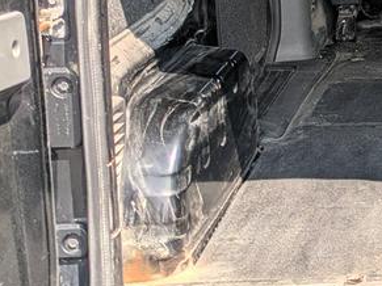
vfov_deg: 13.2
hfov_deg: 15.9
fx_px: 1213
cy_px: -22
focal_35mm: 110
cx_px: 627
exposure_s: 1/1030
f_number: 1.89
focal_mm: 5.43
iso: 48
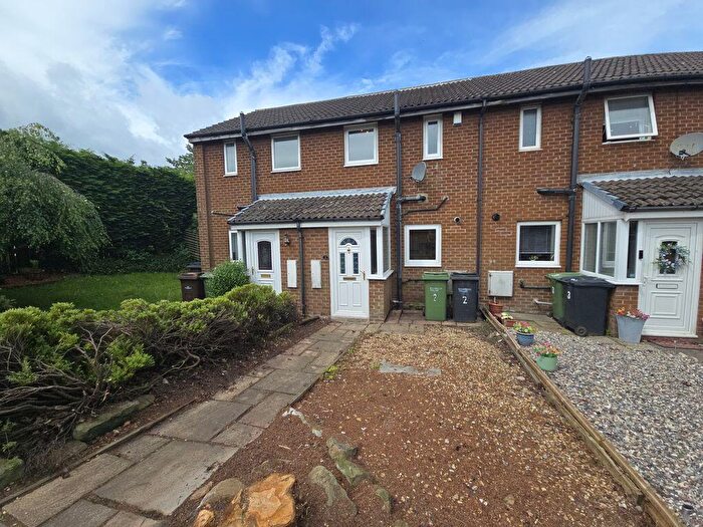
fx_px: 264
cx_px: 352
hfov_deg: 106.2
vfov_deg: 89.9
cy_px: 264
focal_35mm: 13
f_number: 2.2
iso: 50
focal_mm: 2.2
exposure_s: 1/1457
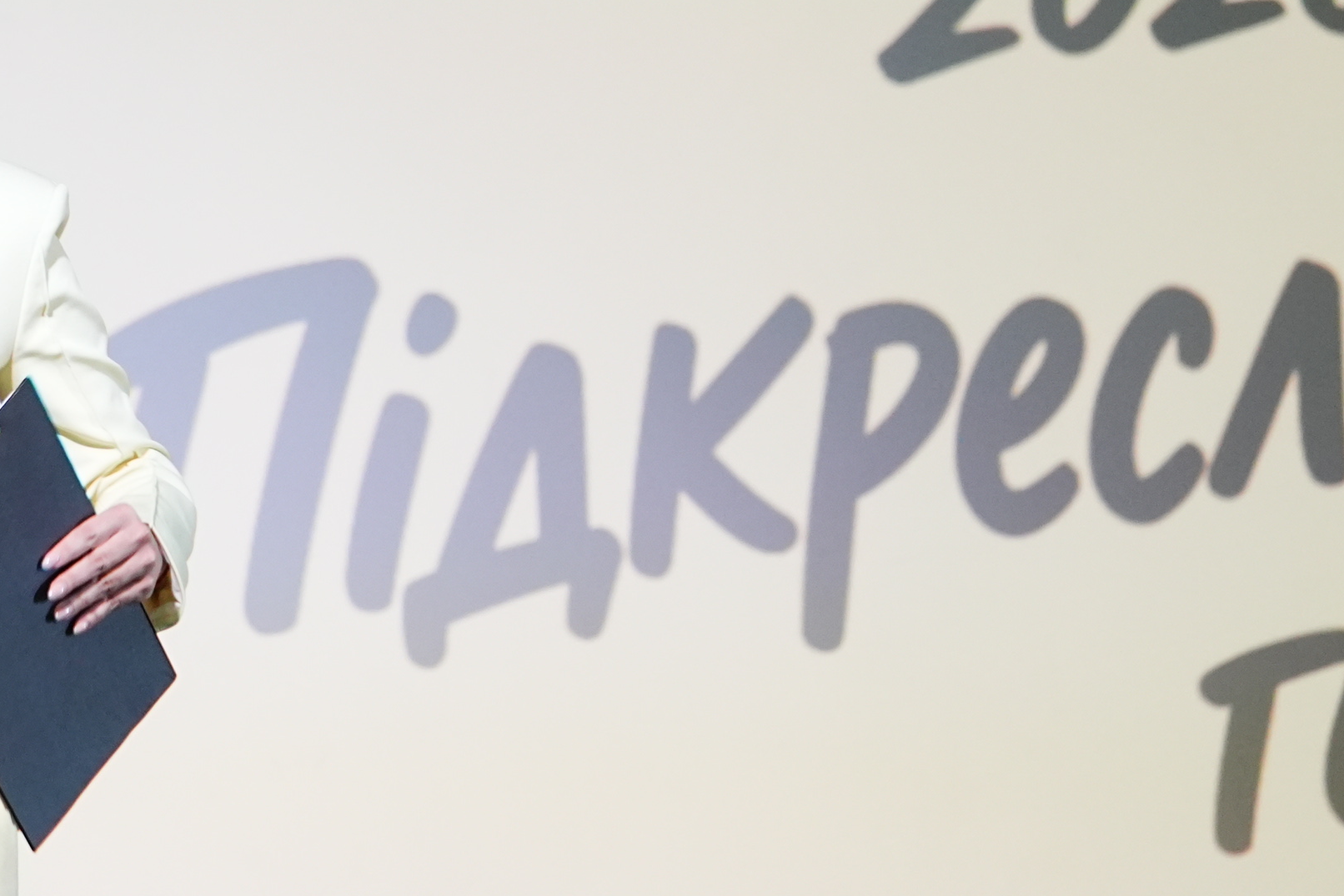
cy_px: 491
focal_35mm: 445
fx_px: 16603
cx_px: 399
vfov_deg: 3.1
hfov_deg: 4.6
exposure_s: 1/160
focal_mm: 155.6
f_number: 2.8
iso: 3200
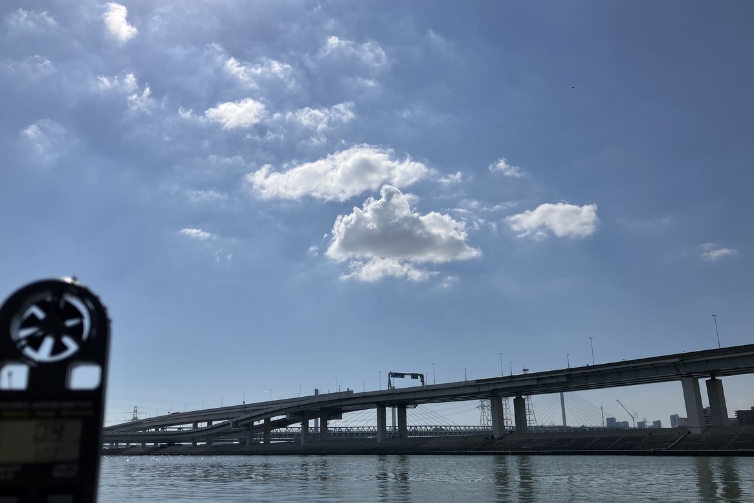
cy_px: 273
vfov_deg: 43.6
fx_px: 628
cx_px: 371
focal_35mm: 30
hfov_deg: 61.9
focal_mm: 3.99
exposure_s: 1/9804
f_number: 1.8
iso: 32
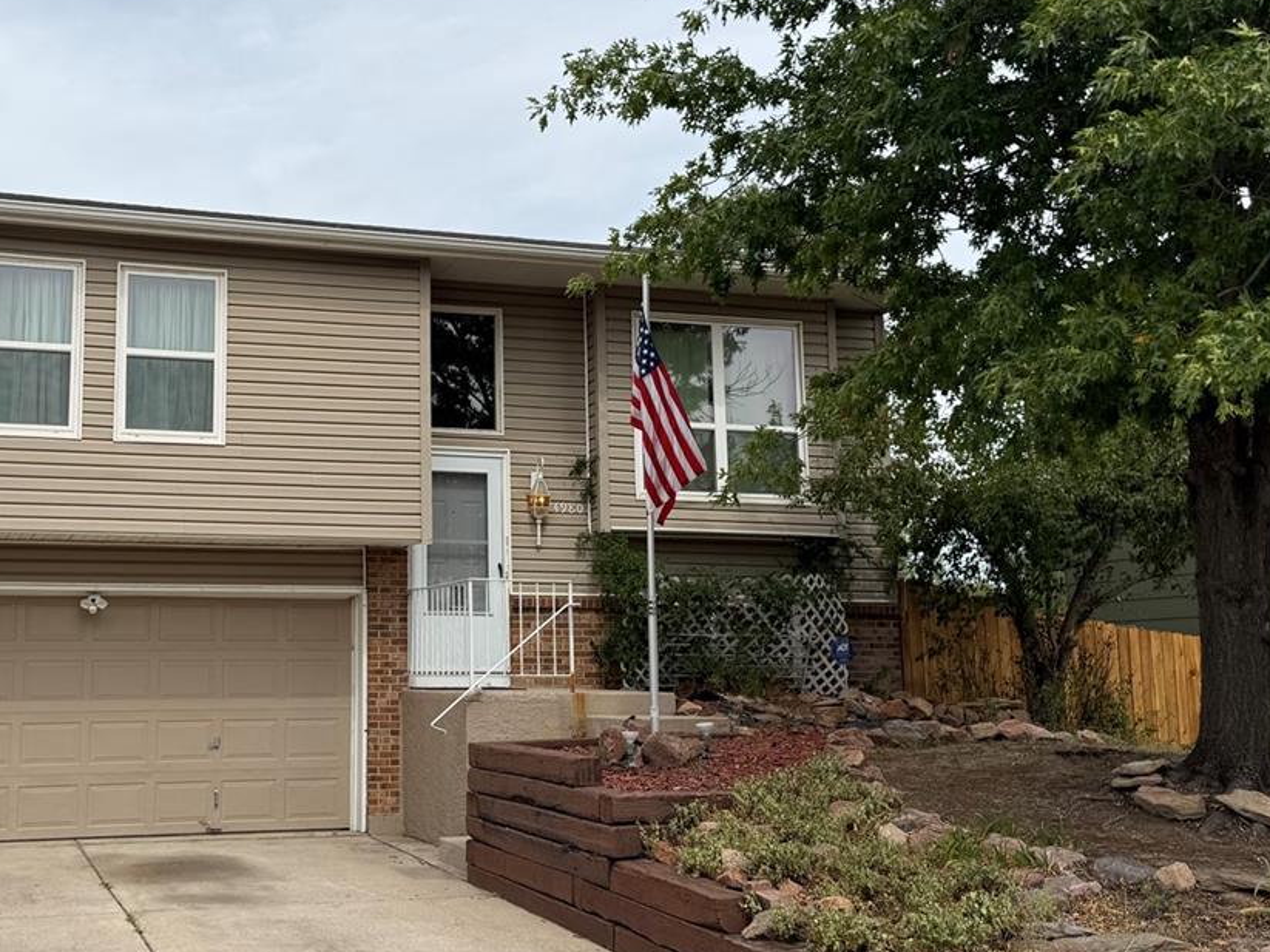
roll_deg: +0.4
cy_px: 440
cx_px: 395
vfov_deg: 34.3
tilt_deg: +9.2
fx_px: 1541
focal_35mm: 42
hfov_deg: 44.0
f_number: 1.78
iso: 80
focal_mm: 6.76
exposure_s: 1/5319
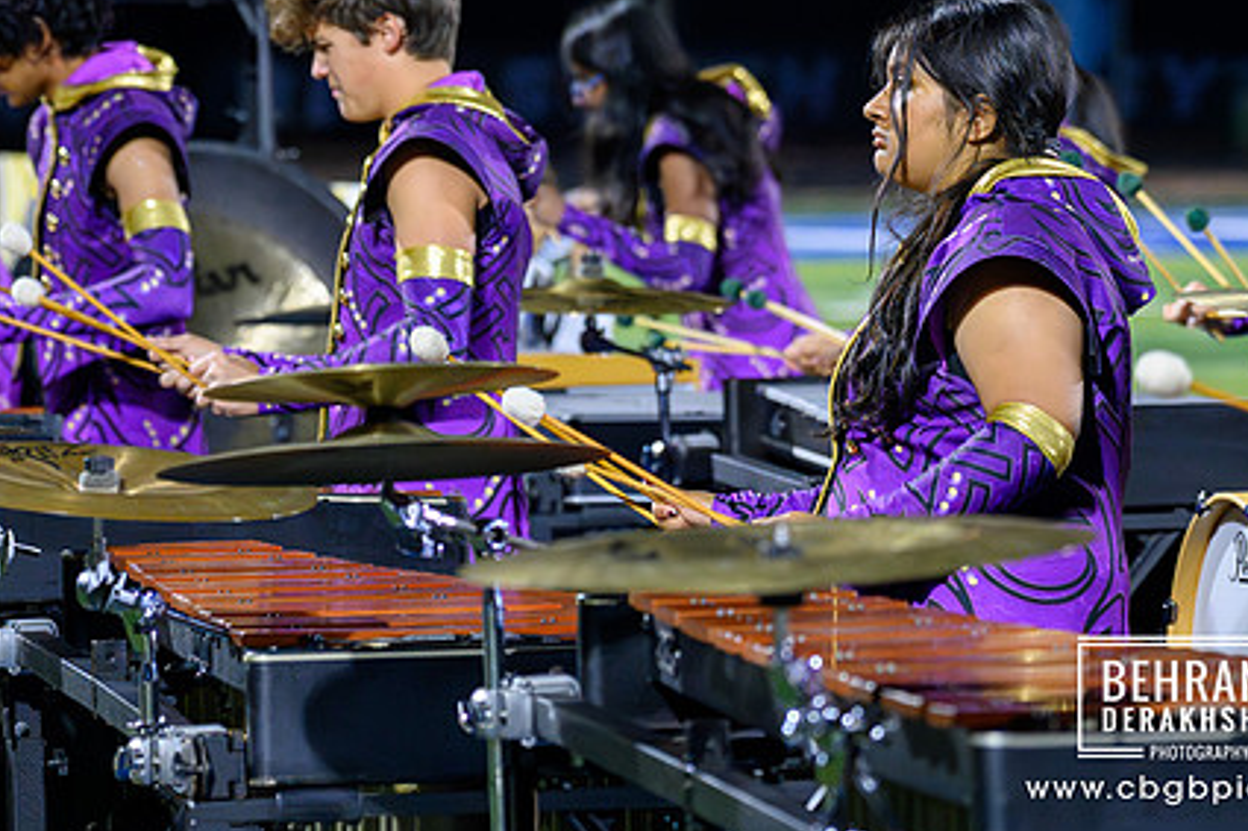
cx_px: 567
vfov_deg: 5.0
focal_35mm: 273
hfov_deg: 7.5
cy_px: 285
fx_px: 9460
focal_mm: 200
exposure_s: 1/500
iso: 12800
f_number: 5.6
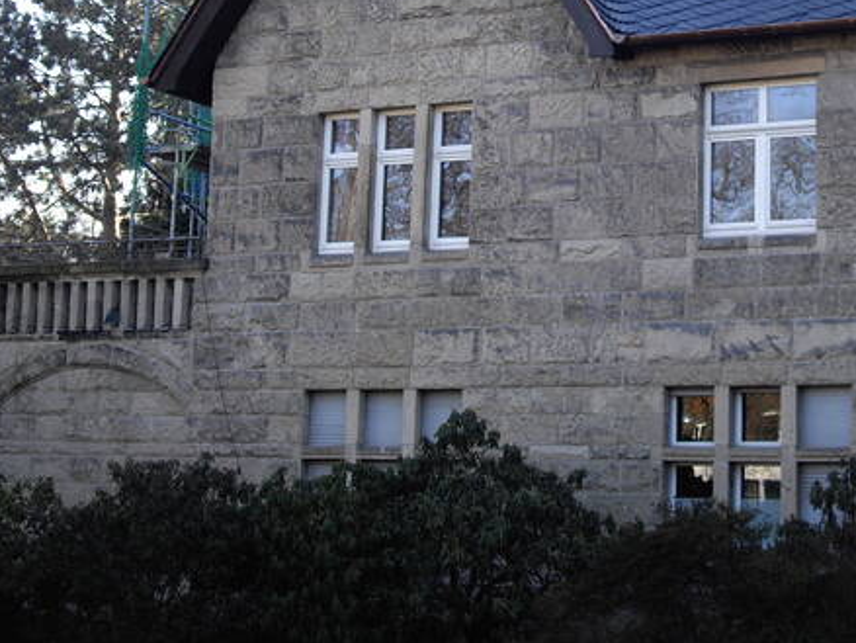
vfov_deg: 17.4
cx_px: 668
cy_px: 123
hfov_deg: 23.0
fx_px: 2078
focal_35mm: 84
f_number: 3.1
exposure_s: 1/100
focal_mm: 9.6
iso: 50
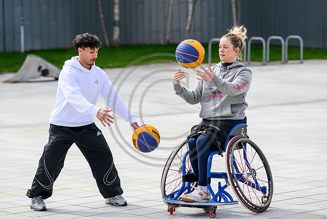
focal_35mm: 126
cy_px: 100
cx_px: 148
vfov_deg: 10.9
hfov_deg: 16.2
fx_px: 1146
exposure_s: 1/3200
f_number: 3.5
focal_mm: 115
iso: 400
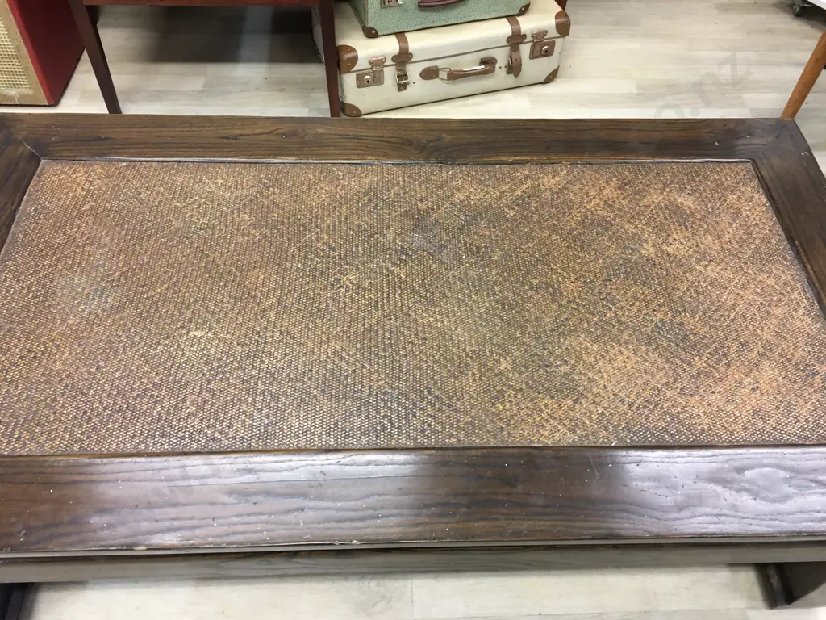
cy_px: 310
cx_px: 413
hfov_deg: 61.7
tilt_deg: -50.5
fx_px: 692
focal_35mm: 29
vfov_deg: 48.2
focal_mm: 4.15
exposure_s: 1/17
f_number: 2.2
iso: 64
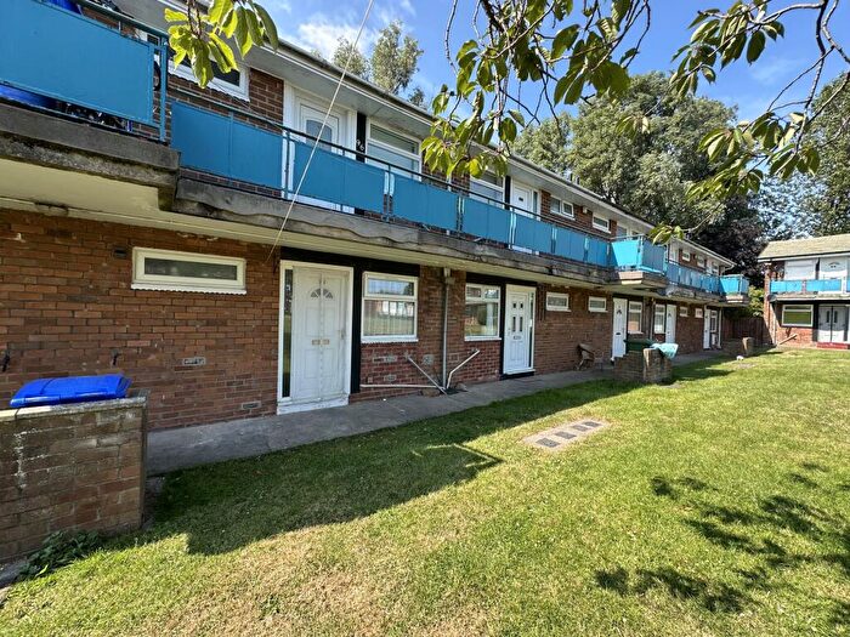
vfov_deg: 85.7
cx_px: 425
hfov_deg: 102.1
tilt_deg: -0.6
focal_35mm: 14
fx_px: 344
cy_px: 318
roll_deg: -2.1
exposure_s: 1/337
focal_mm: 2.22
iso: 40
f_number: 2.2
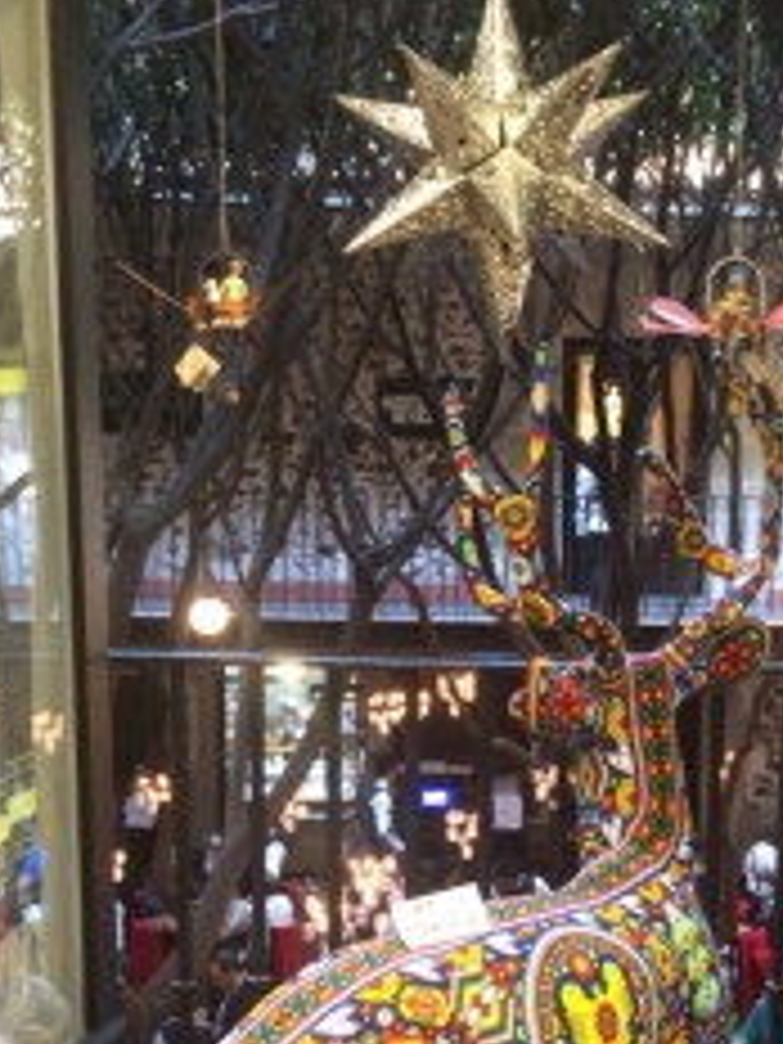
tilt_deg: -9.7
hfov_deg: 24.7
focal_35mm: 59
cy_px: 700
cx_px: 520
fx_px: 1779
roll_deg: +1.1
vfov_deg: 32.4
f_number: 2.2
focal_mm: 4.15
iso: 250
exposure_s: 1/30
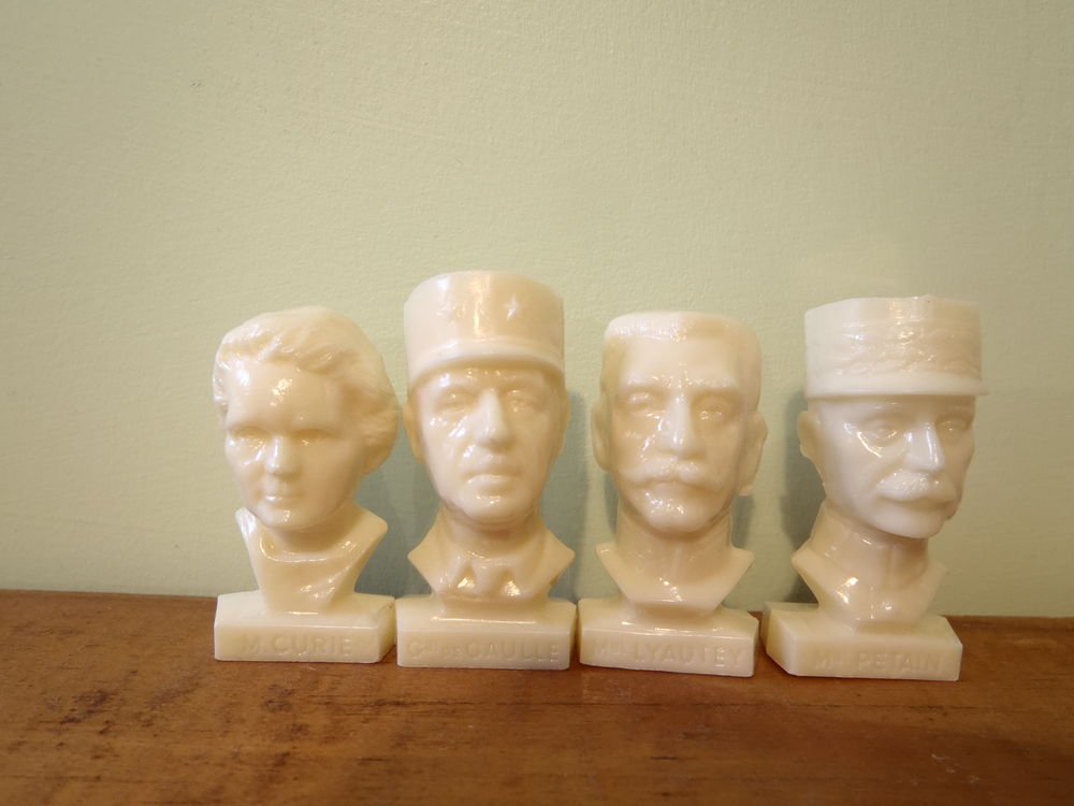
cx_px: 537
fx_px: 869
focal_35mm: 28
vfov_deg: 49.7
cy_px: 403
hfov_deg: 63.4
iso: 100
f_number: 3.5
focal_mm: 5
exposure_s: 1/8
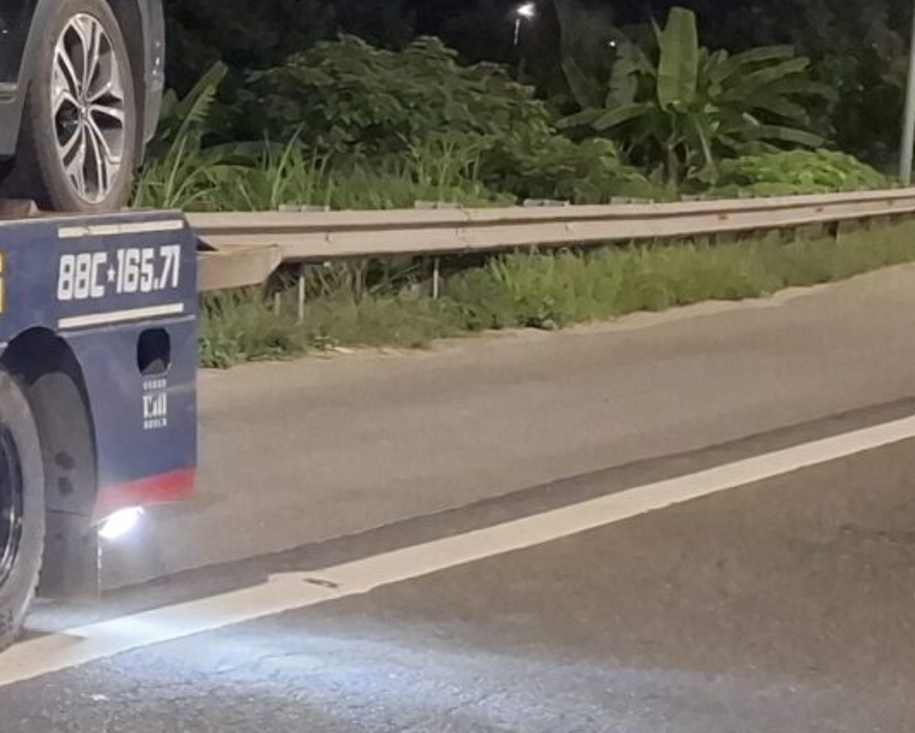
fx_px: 2926
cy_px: 88
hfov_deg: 13.9
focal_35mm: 108
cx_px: -1123
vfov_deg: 14.1
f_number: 1.8
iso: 800
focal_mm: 5.54
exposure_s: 1/25
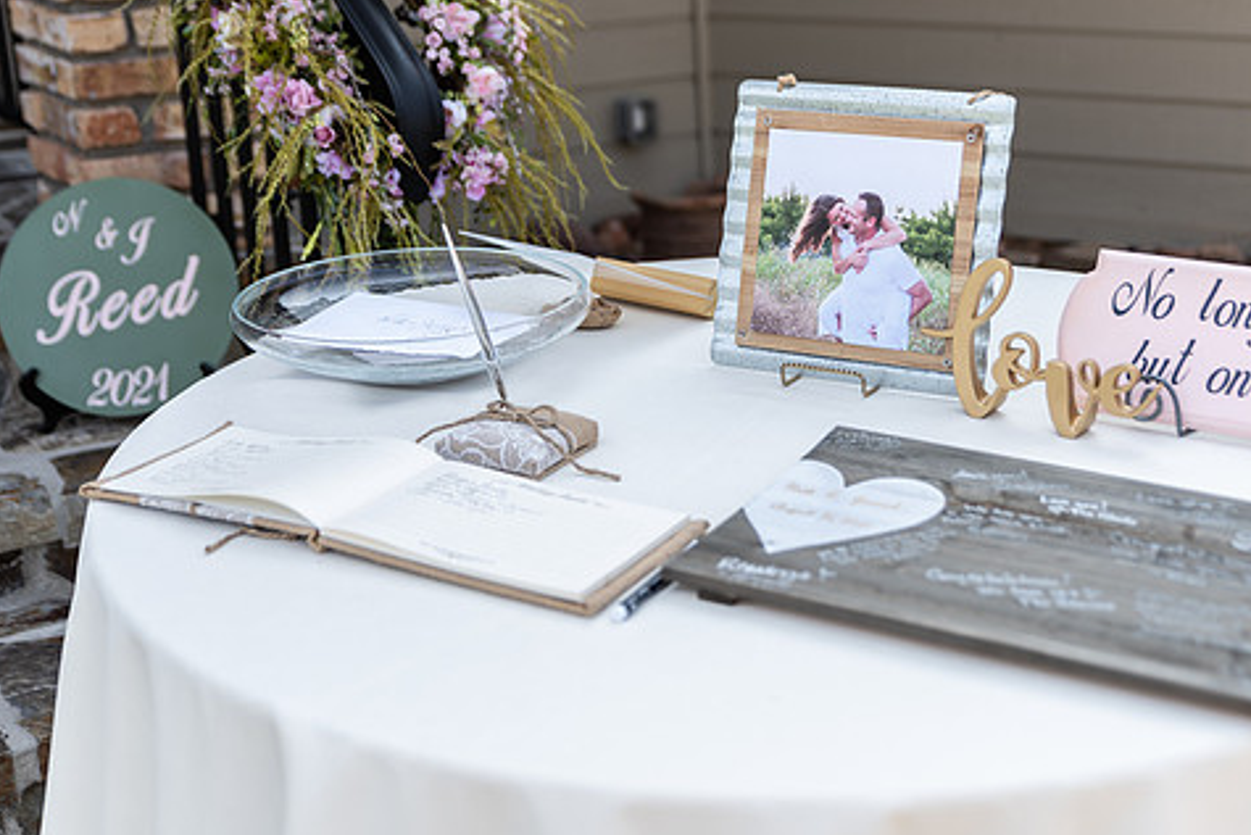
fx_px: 1912
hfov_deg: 36.1
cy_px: 362
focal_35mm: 55
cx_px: 737
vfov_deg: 24.6
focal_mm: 45
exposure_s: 1/250
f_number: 2.8
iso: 50
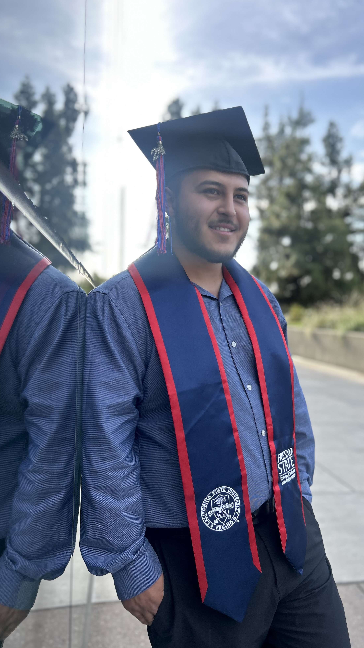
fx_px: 498
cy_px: 326
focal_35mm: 29
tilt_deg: +0.0
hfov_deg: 39.8
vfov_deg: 66.1
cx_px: 239
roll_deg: -0.7
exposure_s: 1/1147
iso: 50
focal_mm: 5.7
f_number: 1.5
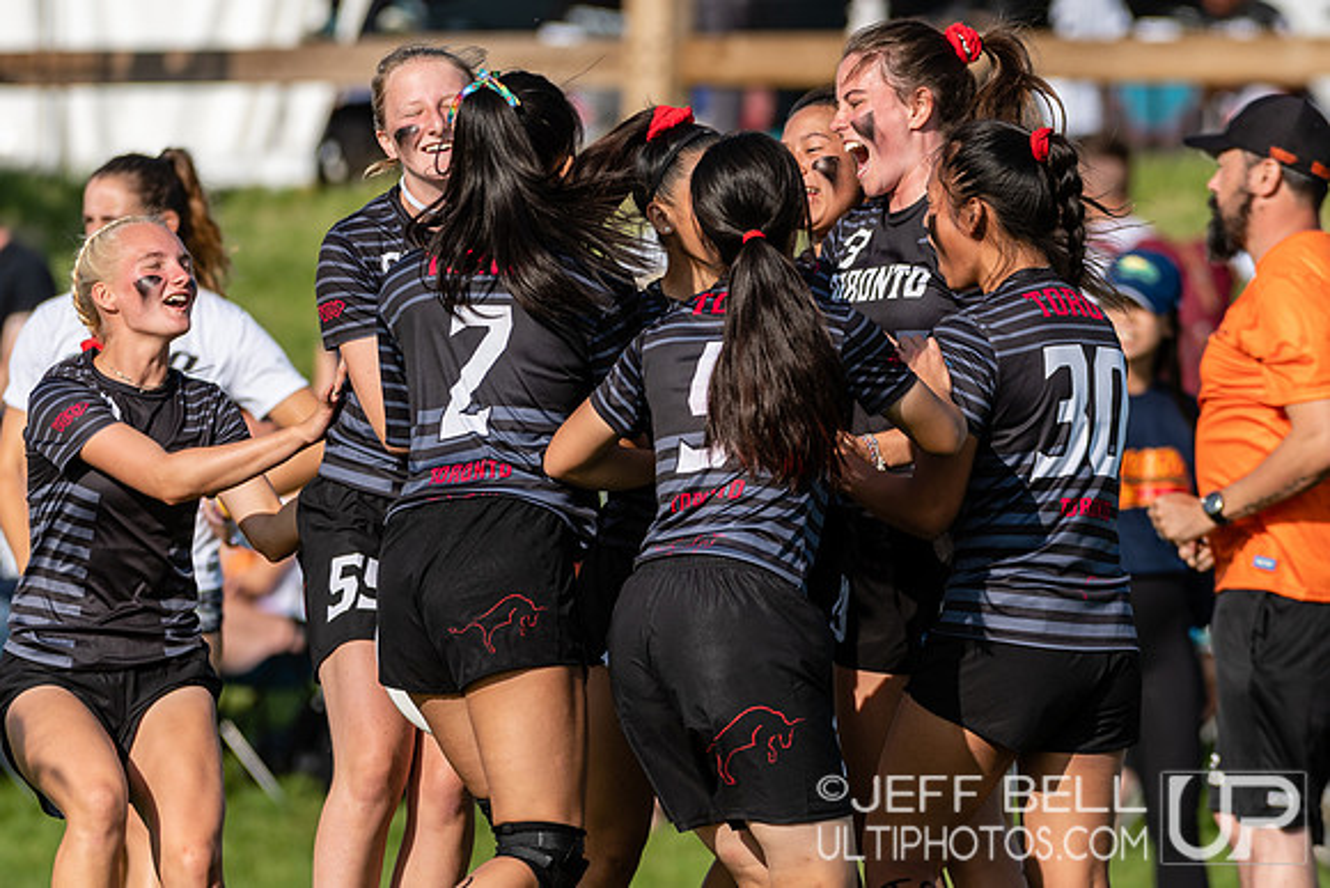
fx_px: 19868
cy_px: 466
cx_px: 719
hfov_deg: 3.8
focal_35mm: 538
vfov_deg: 2.6
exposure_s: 1/1000
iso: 100
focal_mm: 260
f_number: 4
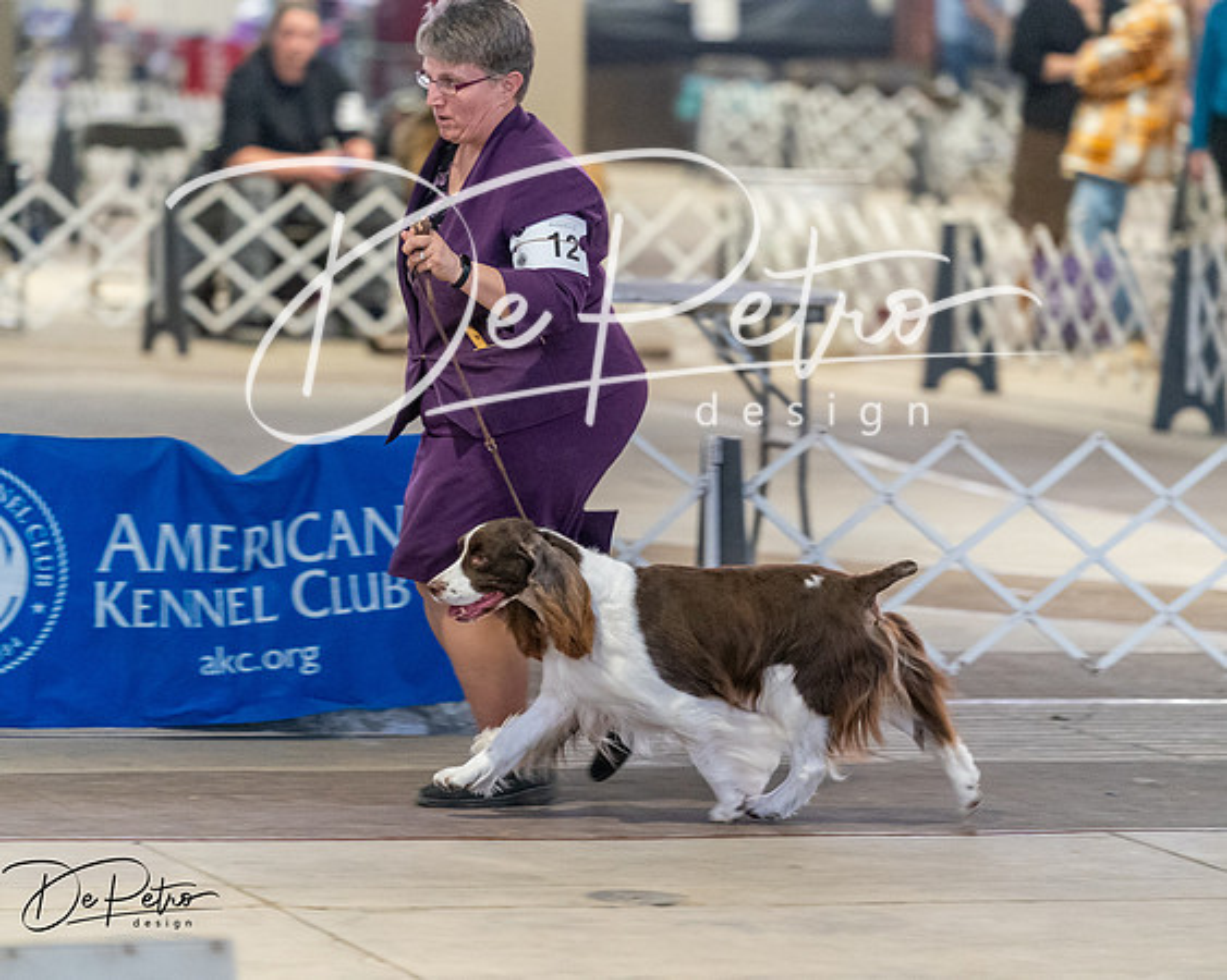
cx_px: 614
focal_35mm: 225
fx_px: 8177
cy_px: 490
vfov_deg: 6.9
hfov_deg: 8.6
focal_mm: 200
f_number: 3.5
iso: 6400
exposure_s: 1/250
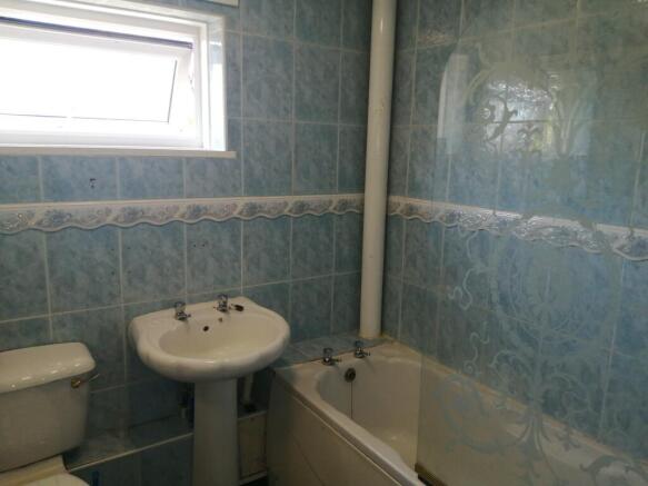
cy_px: 243
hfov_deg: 67.3
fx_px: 487
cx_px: 324
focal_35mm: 26
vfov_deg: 53.0
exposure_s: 1/100
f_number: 1.8
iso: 100
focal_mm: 3.6
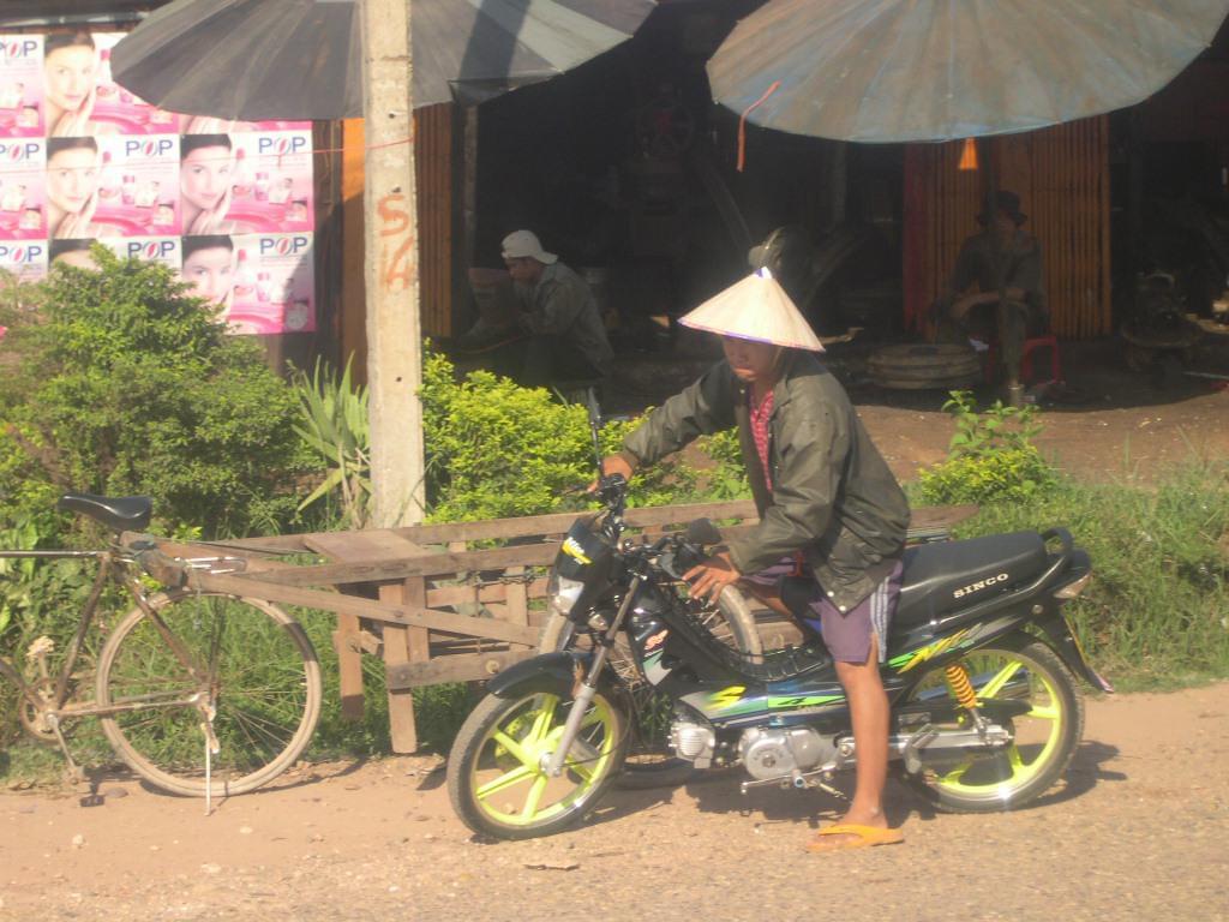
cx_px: 614
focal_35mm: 114
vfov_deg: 13.0
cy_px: 461
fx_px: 4047
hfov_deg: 17.3
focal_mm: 24
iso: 100
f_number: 4.9
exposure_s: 1/169
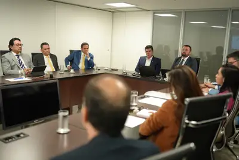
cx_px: 120
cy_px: 80
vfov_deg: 37.9
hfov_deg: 54.4
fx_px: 232
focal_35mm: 35
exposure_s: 1/80
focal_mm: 35
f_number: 2
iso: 250
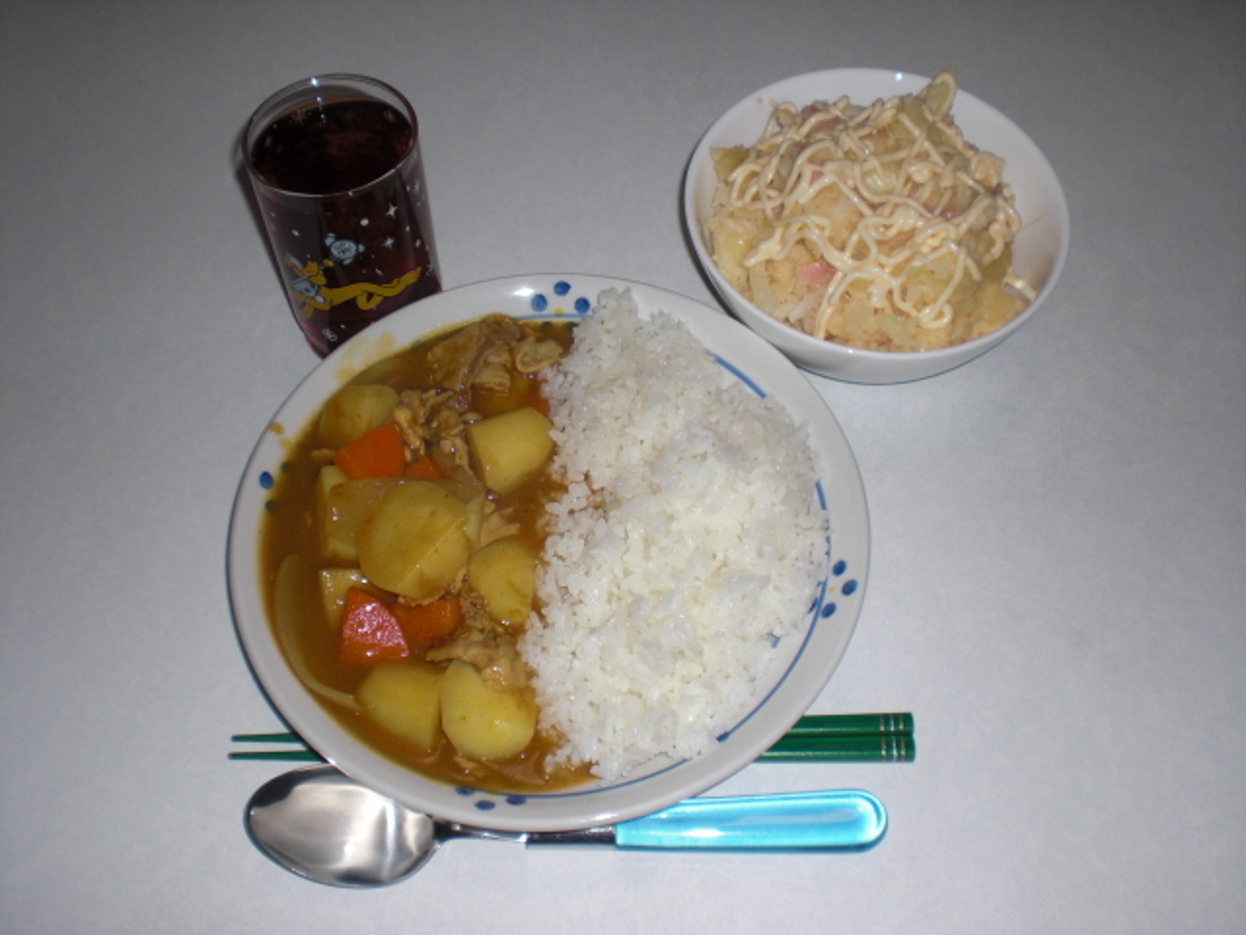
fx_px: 1368
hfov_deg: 49.0
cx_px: 623
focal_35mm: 38
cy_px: 468
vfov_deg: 37.7
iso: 64
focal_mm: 6.3
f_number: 3.1
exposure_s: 1/60
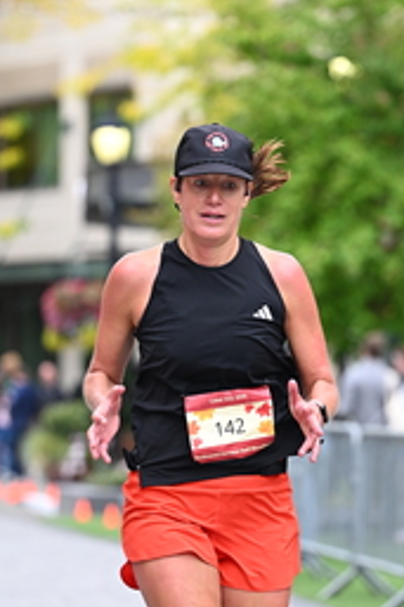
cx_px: 259
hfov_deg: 5.3
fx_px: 4332
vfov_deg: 8.0
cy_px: 283
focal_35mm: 257
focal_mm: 120
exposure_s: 1/1600
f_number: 2.8
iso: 640
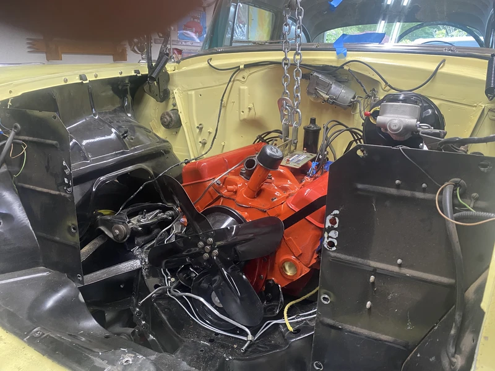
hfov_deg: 67.3
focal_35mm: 26
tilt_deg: -19.6
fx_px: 372
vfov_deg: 53.1
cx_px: 248
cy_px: 186
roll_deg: -0.6
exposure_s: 1/60
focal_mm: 4.25
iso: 200
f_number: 1.8
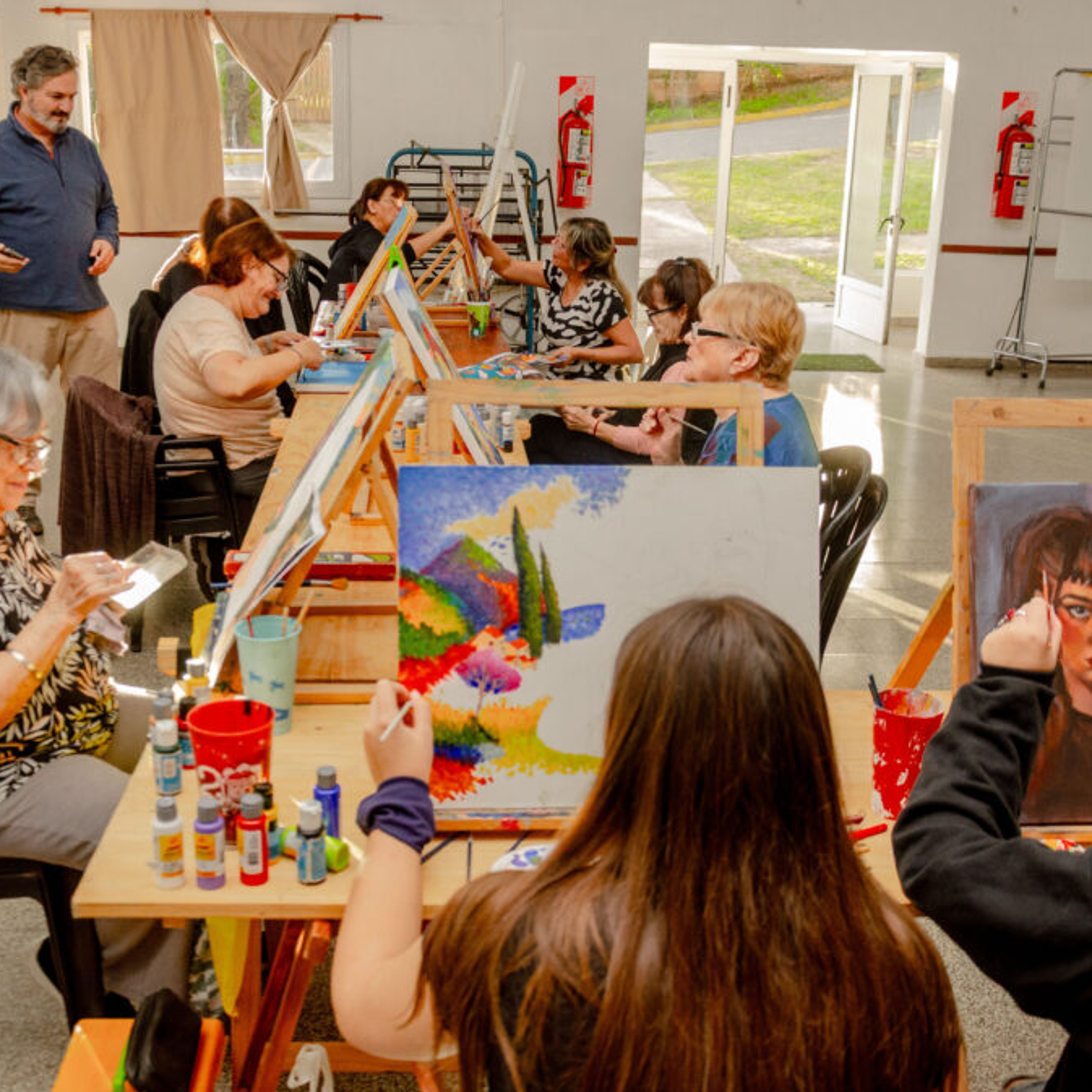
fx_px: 1451
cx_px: 509
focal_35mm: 41
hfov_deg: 41.2
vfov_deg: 41.3
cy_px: 547
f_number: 3.8
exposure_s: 1/125
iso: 640
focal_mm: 21
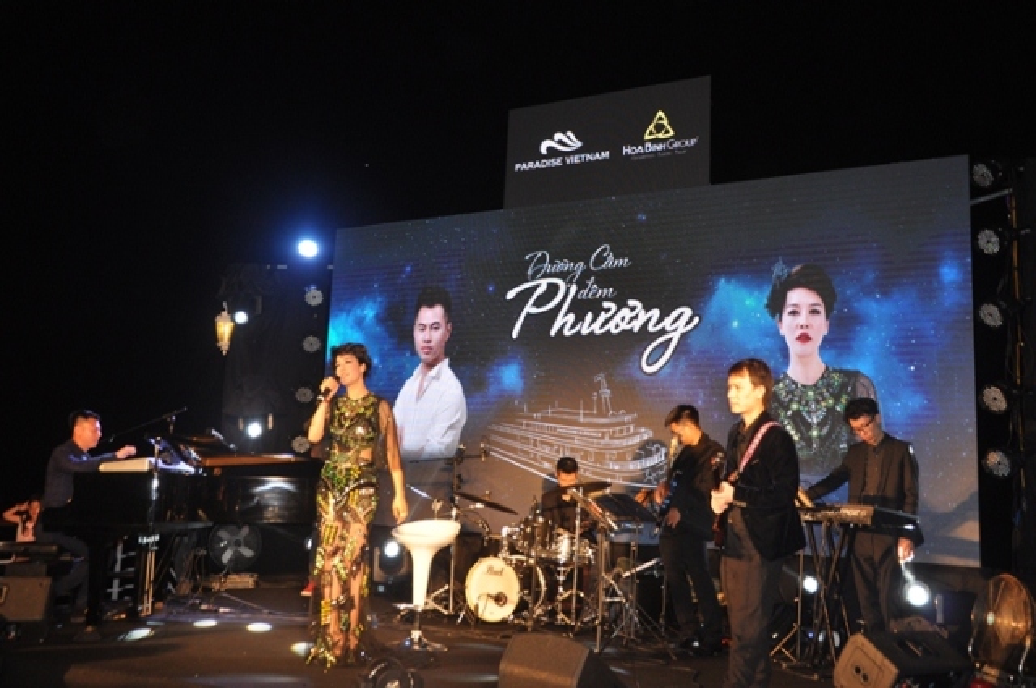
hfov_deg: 57.3
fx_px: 948
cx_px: 518
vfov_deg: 39.9
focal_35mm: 33
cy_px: 344
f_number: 3.8
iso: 640
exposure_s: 1/125
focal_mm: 22
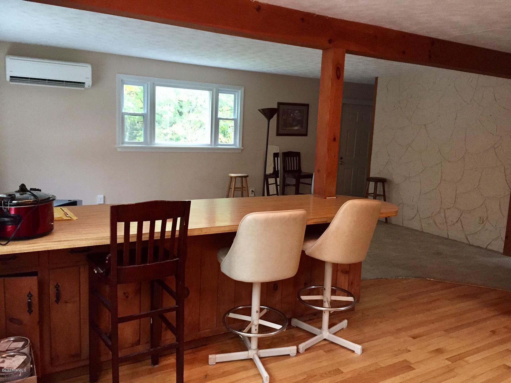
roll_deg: -1.8
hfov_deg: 61.7
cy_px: 192
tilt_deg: -8.7
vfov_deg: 48.2
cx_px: 256
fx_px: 428
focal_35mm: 29
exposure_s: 1/30
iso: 250
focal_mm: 4.15
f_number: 2.2
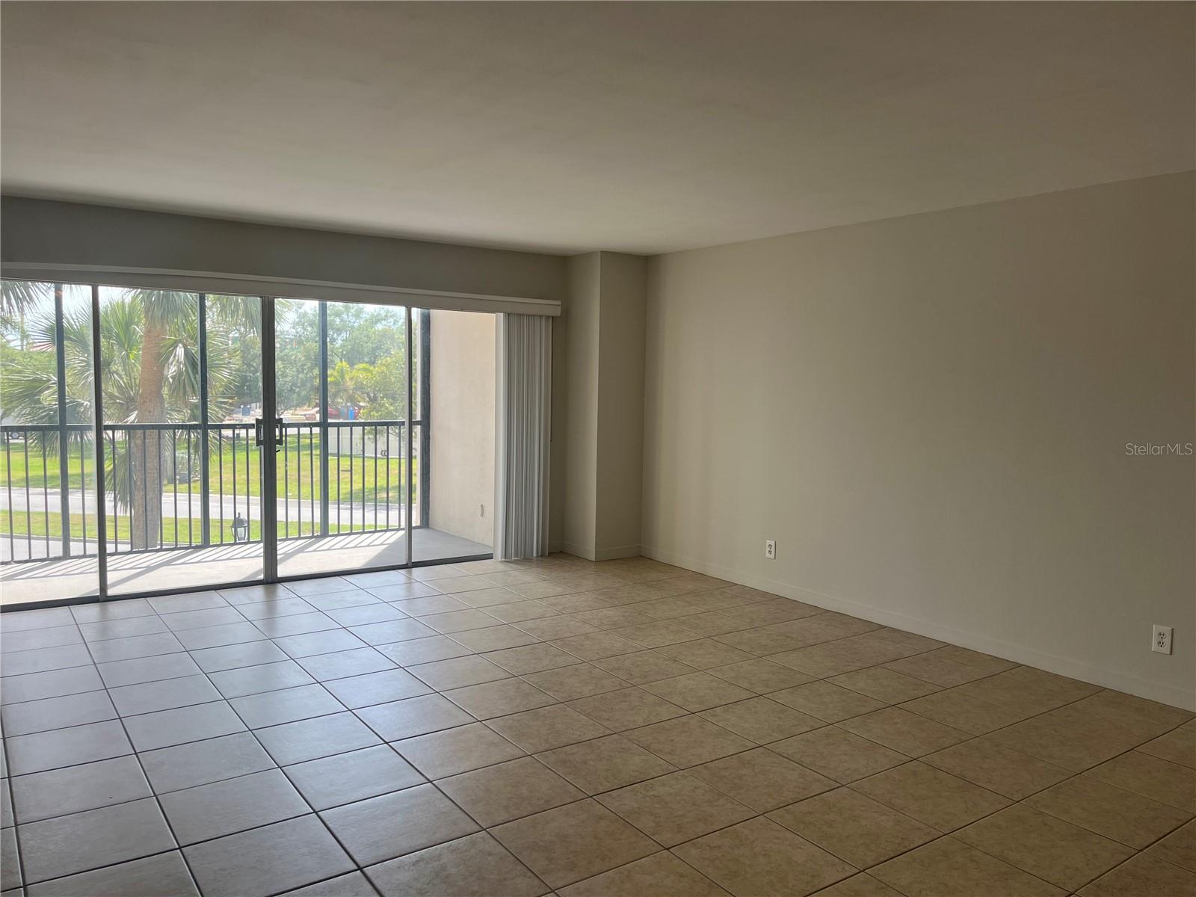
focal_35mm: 26
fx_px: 898
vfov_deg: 53.1
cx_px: 598
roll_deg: -1.5
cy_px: 448
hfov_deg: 67.3
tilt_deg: -5.6
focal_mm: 5.1
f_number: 1.6
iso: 40
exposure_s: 1/288
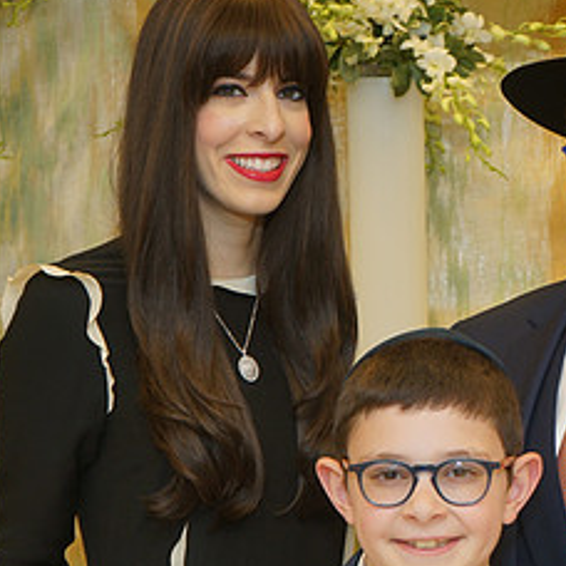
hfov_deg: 16.2
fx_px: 1924
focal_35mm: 104
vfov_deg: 16.7
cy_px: 324
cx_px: 648
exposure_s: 1/100
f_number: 5.6
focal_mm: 48
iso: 400
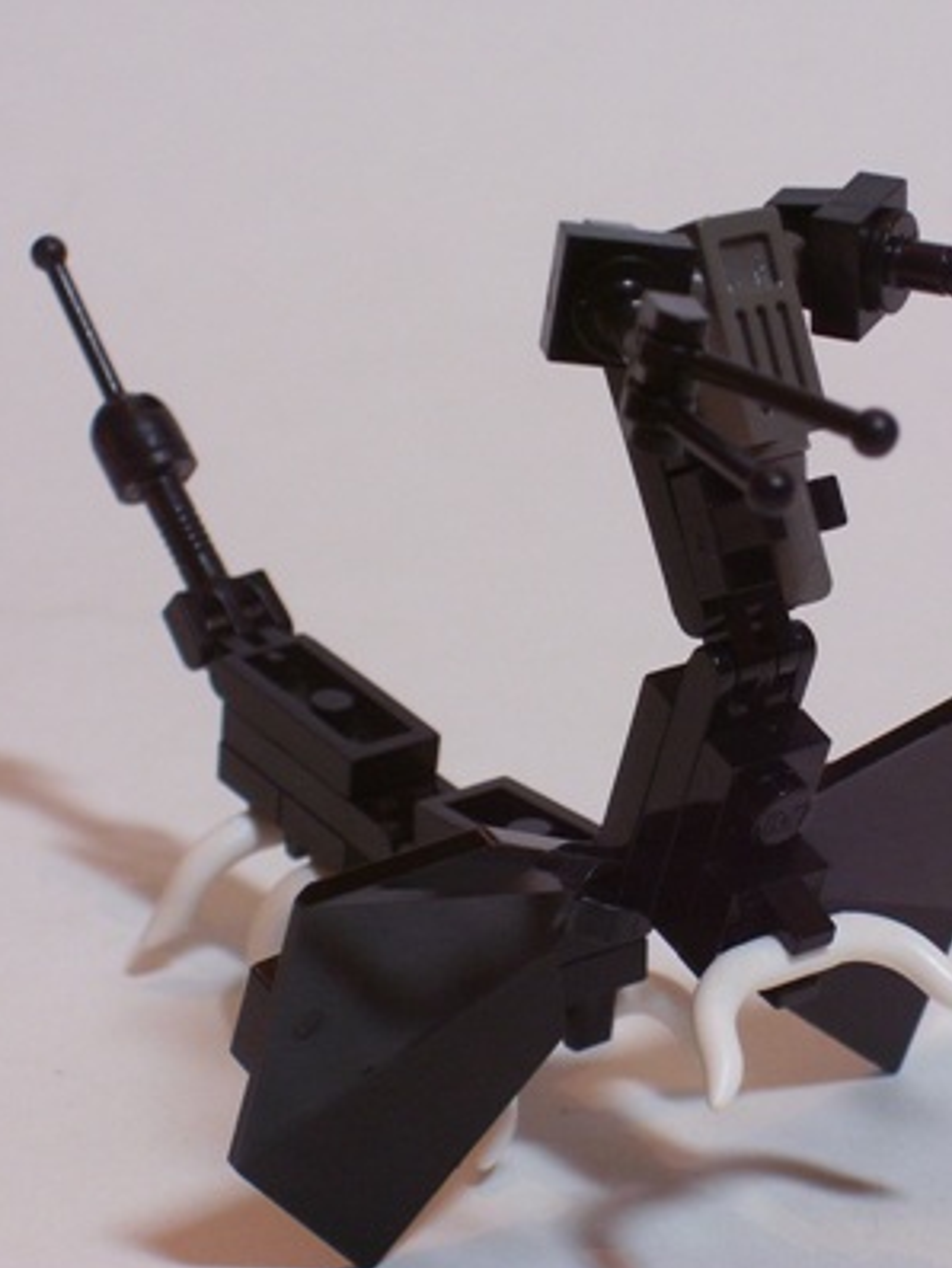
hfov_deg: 10.8
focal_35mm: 137
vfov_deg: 14.4
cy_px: 636
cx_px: 682
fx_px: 5021
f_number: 4.6
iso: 160
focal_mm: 16.8
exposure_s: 1/8
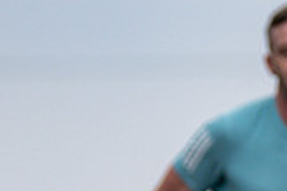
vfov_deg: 1.3
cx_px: 485
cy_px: 118
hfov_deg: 2.0
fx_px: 8330
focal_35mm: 1045
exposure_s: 1/1600
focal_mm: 195
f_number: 2.8
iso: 320
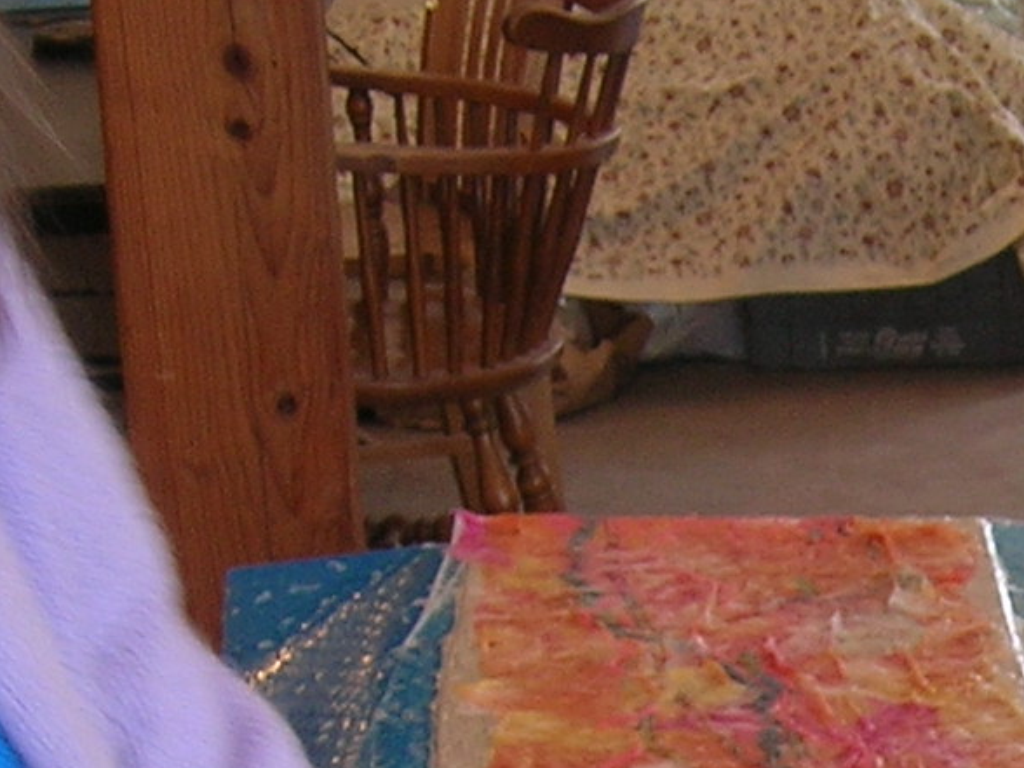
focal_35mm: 150
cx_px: 1223
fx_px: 4437
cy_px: 977
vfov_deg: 9.7
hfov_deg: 12.8
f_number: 2.9
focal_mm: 5.7
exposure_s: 1/9.9
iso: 50
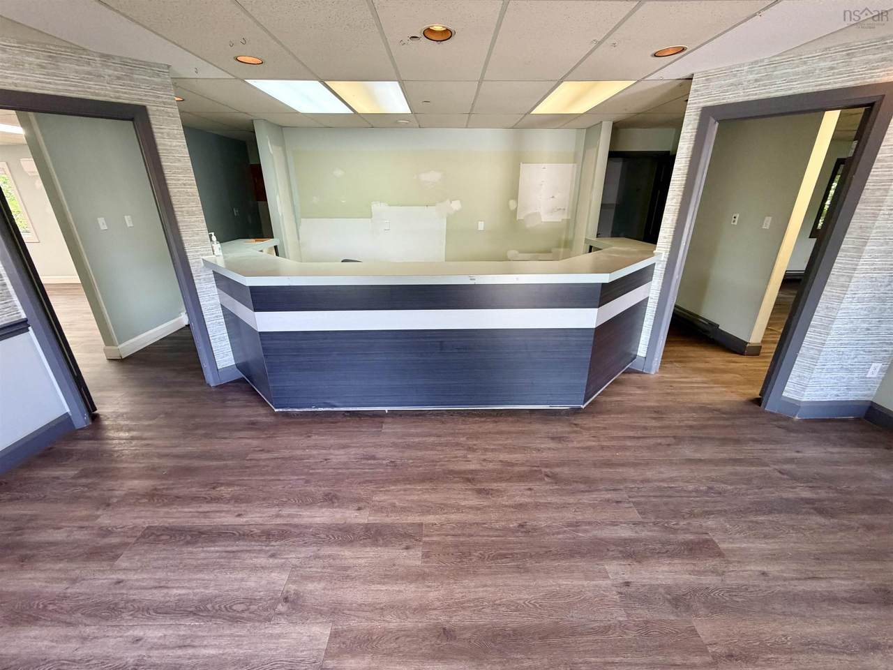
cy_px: 335
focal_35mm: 14
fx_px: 361
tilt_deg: -21.2
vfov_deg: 85.7
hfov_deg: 102.1
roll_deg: +0.9
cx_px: 446
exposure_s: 1/60
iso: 200
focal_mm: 2.22
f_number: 2.2
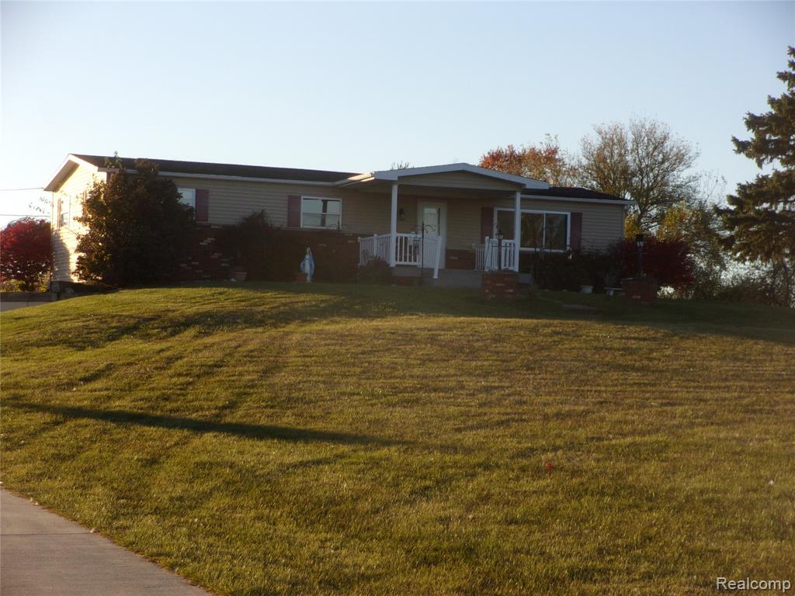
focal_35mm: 95
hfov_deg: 20.7
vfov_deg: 15.6
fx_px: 2182
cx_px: 398
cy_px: 298
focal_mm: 16.9
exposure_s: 1/240
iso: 80
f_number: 5.8
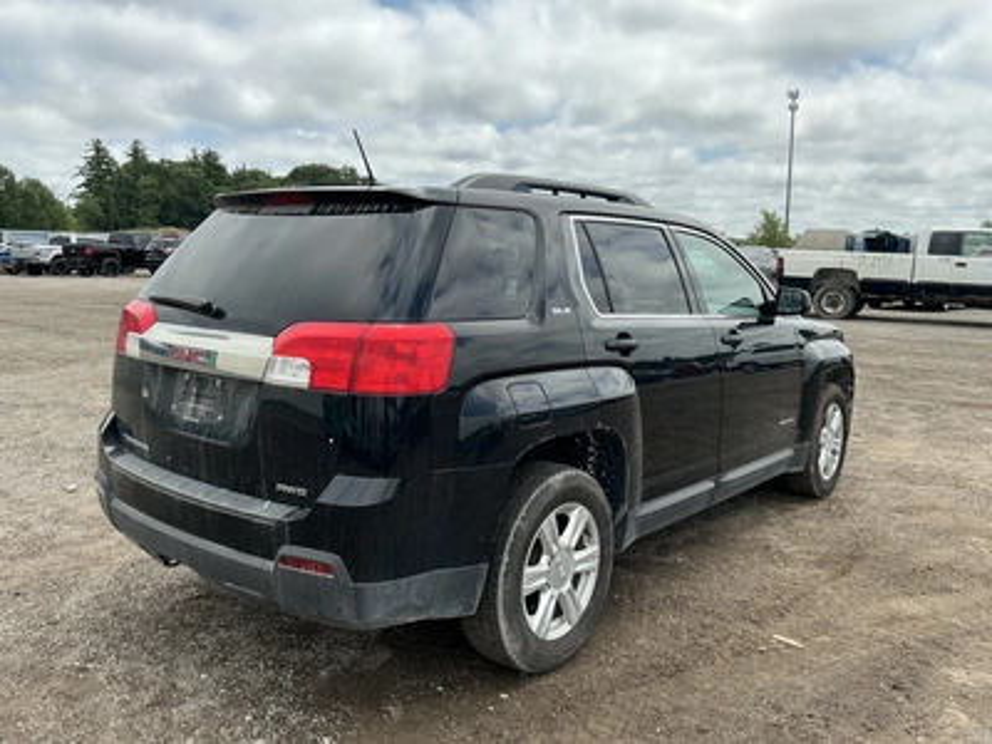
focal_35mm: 28
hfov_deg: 63.4
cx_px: 496
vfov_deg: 49.7
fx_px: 802
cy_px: 372
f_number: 1.8
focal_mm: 3
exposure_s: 1/1675
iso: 25
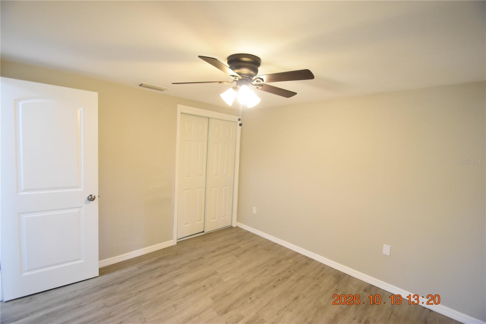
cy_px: 162
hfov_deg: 100.4
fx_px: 202
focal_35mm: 15
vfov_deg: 77.3
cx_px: 243
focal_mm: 10
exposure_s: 1/60
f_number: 3.5
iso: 1250
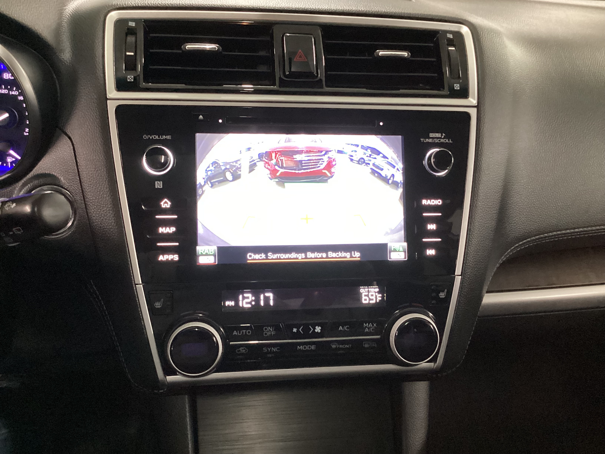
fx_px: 542
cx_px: 302
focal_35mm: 31
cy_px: 227
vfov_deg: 45.4
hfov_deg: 58.4
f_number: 2.4
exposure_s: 1/25
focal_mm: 3.3
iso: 320
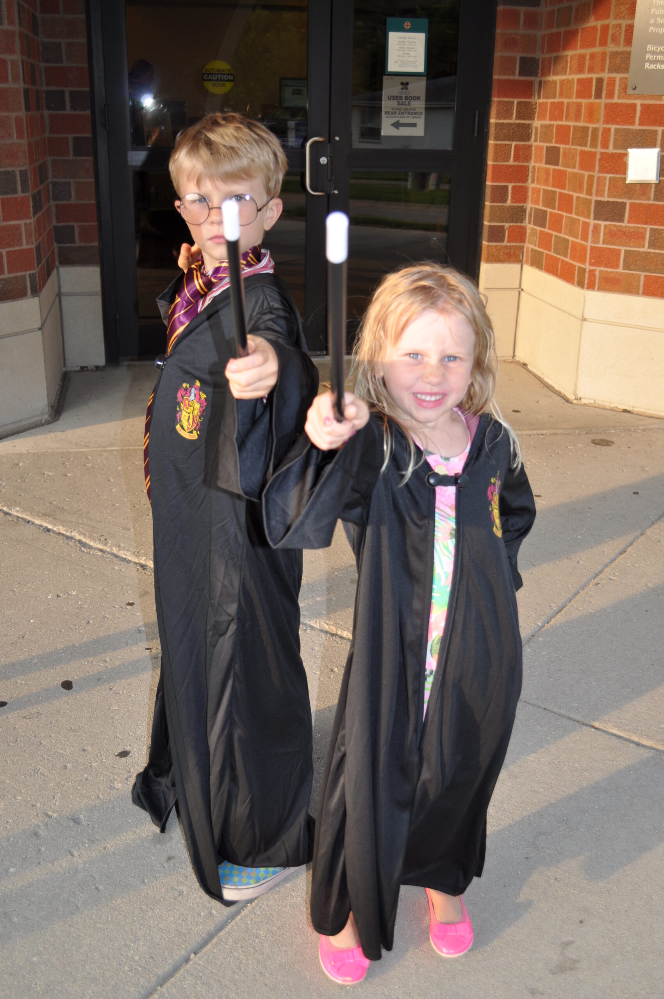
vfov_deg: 53.2
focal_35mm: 36
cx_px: 332
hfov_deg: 36.8
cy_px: 500
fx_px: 999
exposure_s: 1/200
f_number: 4
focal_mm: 24
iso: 200
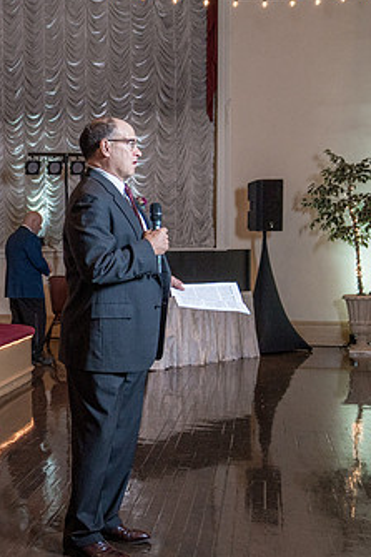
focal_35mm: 52
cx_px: -78
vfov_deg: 38.2
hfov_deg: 23.6
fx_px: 805
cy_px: 287
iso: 2000
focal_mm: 30
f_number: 4
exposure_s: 1/200
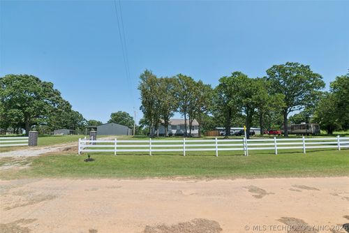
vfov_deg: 73.8
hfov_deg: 96.7
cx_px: 174
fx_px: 155
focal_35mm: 16
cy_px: 116
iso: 100
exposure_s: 1/200
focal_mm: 16
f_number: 8
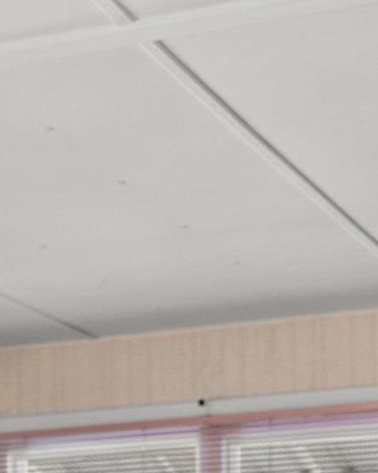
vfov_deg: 12.5
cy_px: 713
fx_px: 2042
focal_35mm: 146
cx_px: -477
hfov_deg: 9.6
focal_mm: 24
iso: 250
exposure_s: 1/6
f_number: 2.8
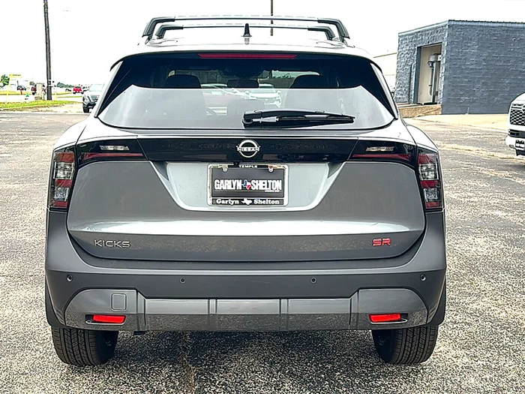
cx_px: 262
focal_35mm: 38
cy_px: 197
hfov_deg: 49.0
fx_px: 576
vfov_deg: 37.7
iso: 80
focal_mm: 6.86
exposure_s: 1/469
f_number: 1.78
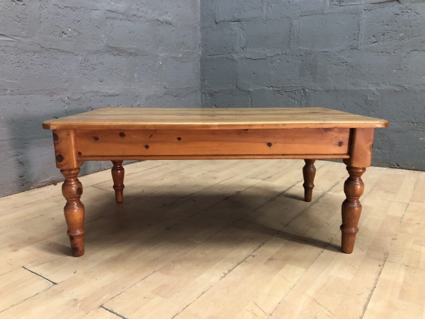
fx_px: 344
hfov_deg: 63.4
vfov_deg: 49.7
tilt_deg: -11.7
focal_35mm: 28
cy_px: 160
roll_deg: -0.4
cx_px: 212
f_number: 1.8
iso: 100
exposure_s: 1/15
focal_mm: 3.99
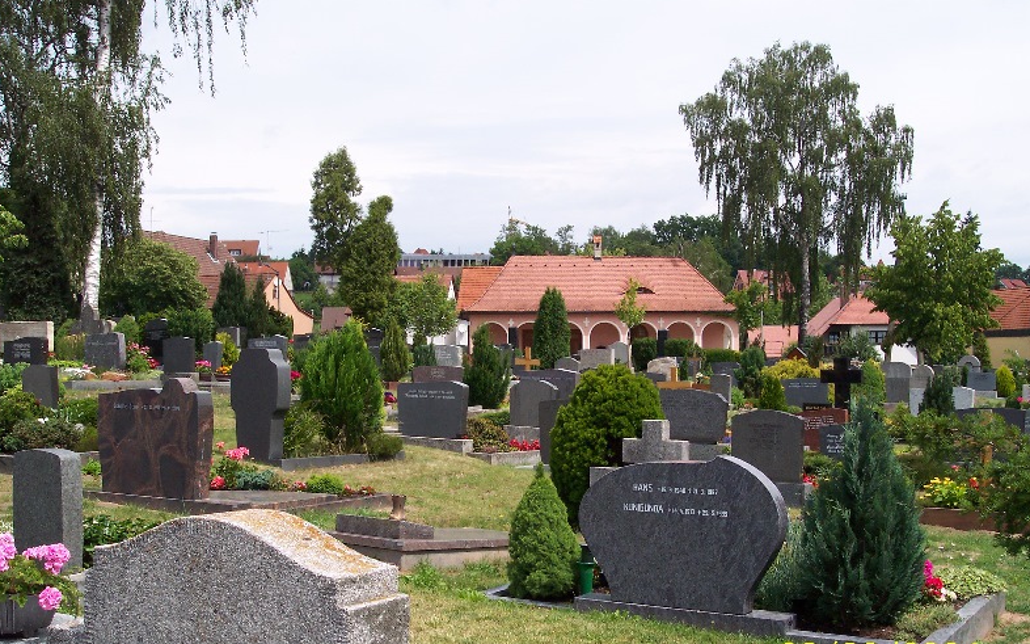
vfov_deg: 31.2
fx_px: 1151
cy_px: 363
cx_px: 510
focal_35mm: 41
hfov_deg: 48.2
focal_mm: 8
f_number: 4.8
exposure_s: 1/700
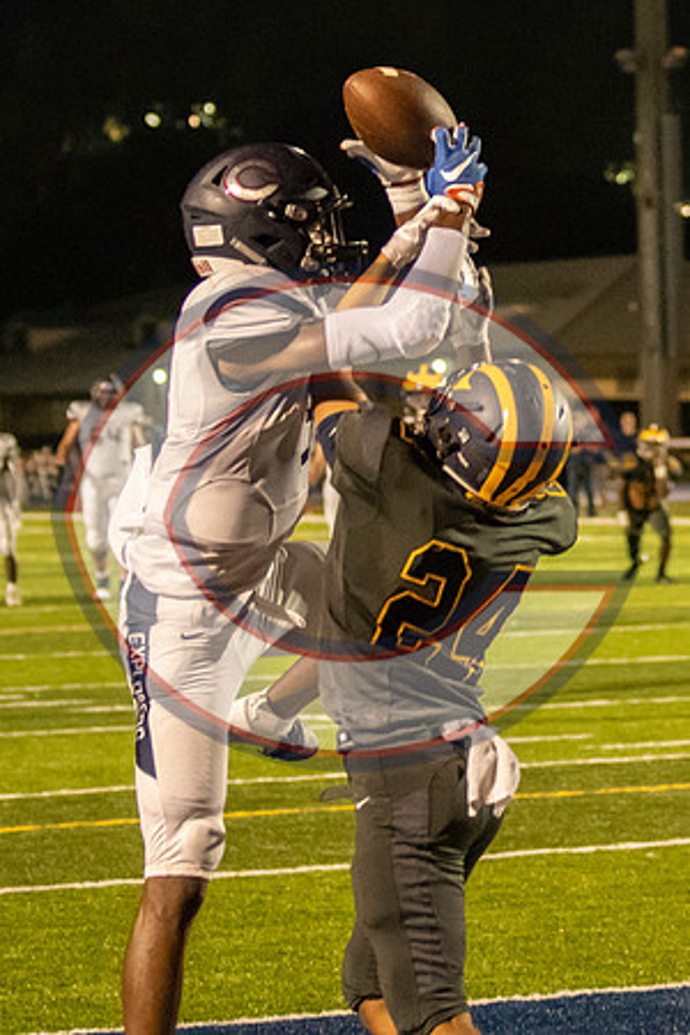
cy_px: 365
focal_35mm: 204
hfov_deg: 6.7
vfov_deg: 10.1
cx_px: 671
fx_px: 5859
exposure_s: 1/1000
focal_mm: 70
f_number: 2.8
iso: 10000
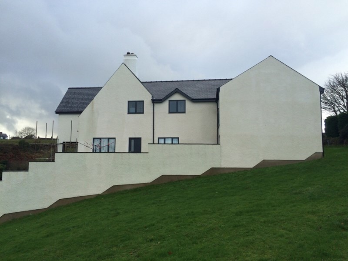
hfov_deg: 61.7
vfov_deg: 48.2
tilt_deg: +4.3
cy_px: 130
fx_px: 292
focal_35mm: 29
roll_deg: +0.3
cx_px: 174
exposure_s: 1/500
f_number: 2.2
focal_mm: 4.15
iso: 32
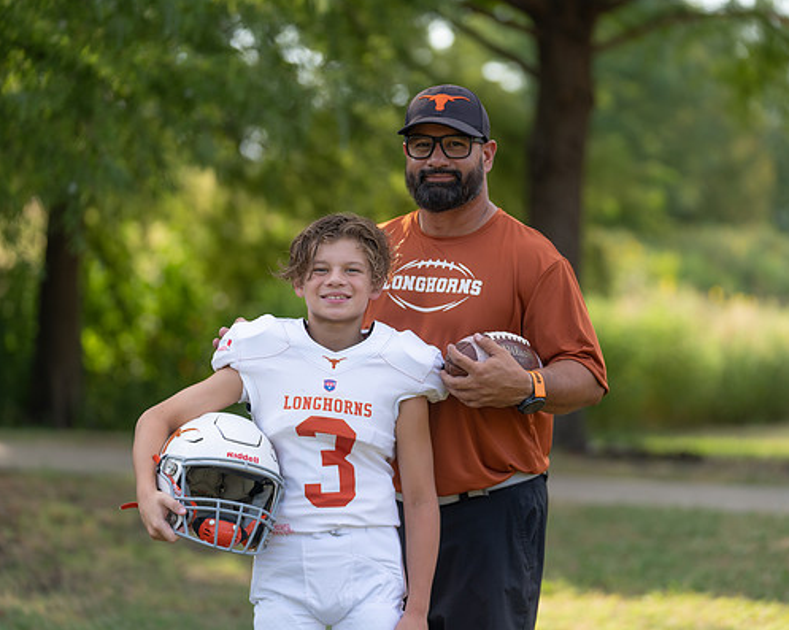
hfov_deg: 13.6
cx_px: 384
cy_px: 306
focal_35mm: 142
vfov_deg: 10.9
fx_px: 3314
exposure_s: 1/400
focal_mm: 122
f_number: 2.8
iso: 100
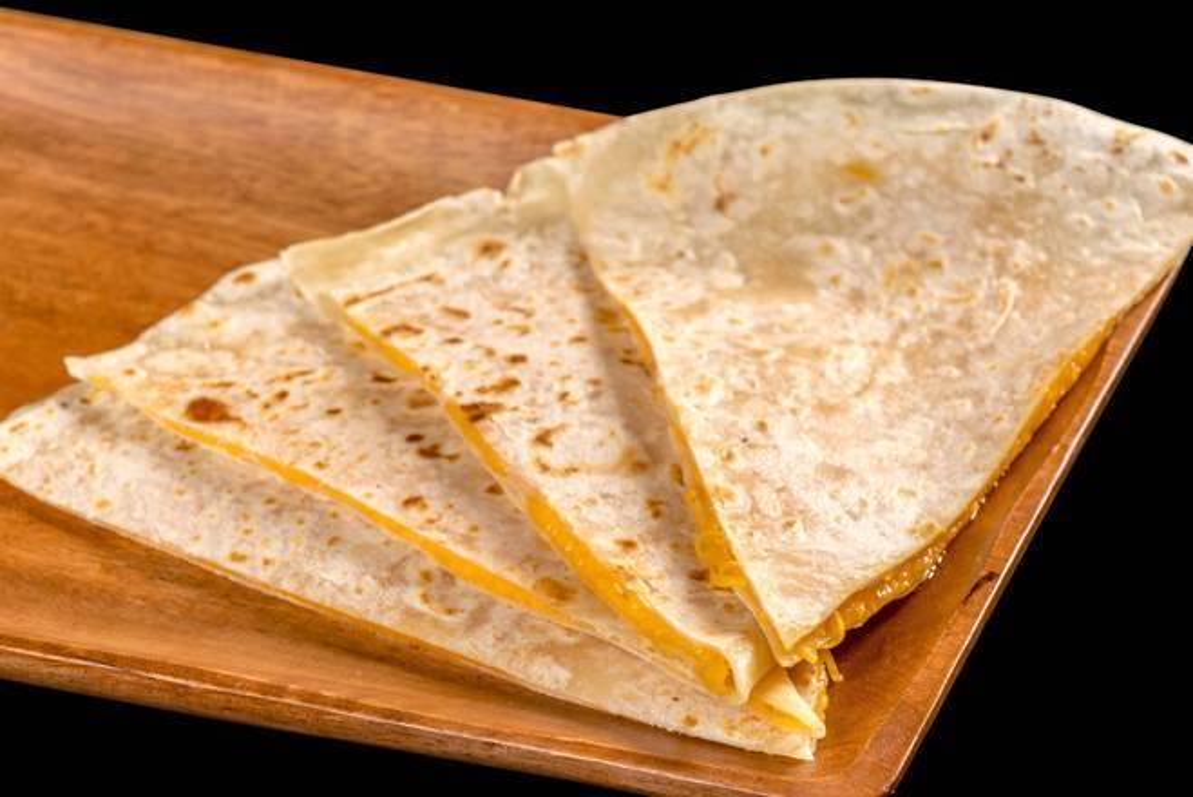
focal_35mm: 180
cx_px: 596
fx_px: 5967
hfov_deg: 11.4
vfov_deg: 7.6
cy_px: 398
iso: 100
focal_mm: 180
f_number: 10
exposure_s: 1/160
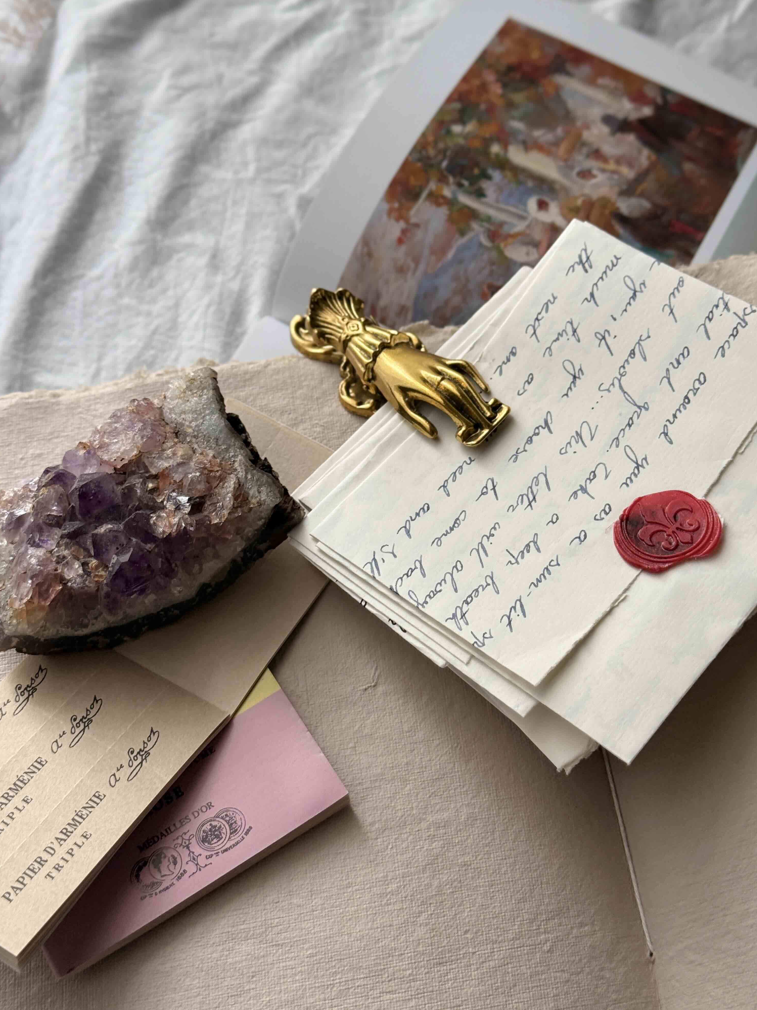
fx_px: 1429
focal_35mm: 49
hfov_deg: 29.7
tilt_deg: -62.8
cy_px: 497
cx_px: 384
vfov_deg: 38.9
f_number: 1.78
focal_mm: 6.76
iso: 125
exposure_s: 1/137
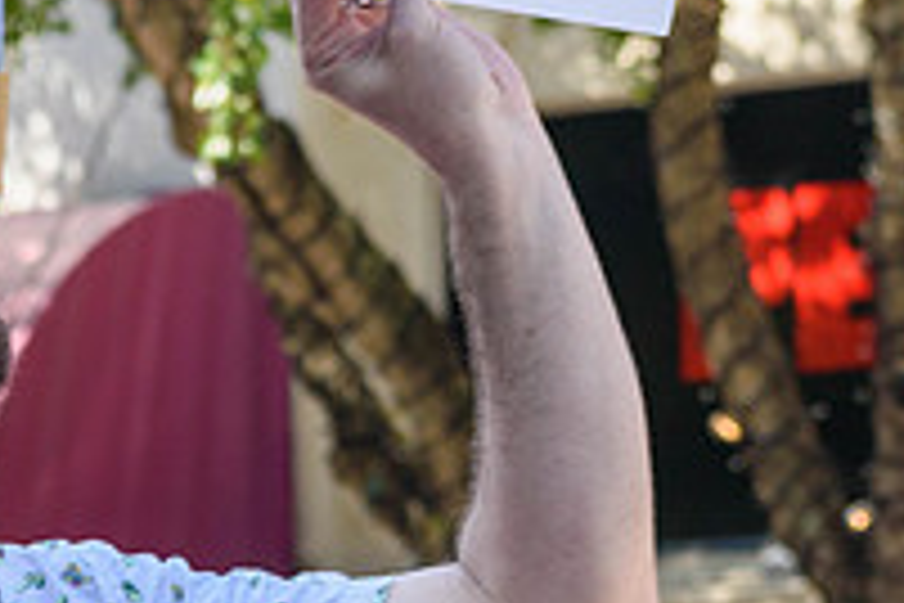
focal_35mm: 342
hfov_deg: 6.0
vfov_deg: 4.0
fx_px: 8587
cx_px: -172
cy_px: 808
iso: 220
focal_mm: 70
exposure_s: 1/500
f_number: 5.6
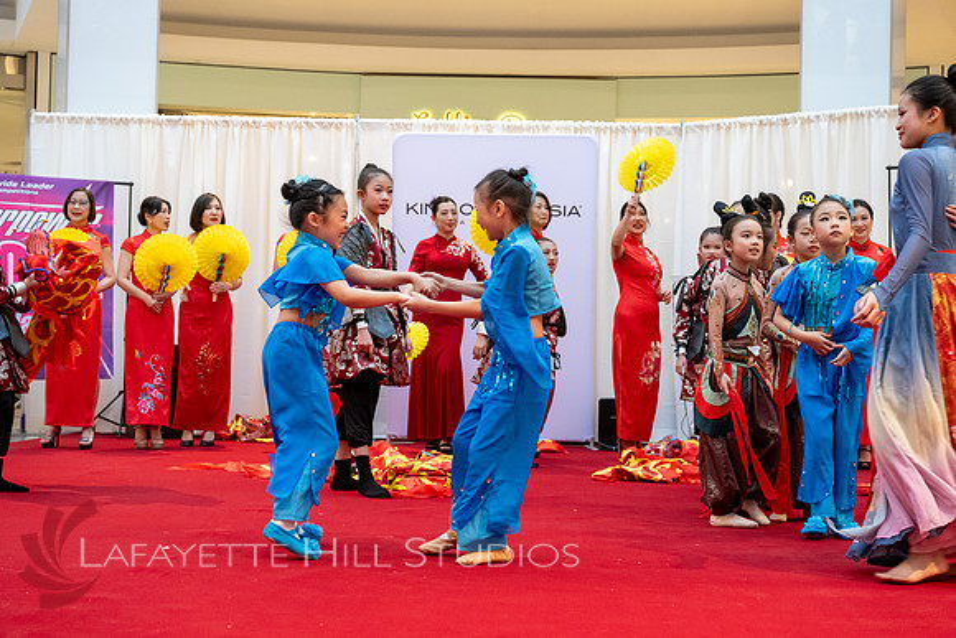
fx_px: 1461
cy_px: 319
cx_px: 478
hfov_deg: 36.2
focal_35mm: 55
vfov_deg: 24.6
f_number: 5
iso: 4000
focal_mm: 55
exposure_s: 1/160
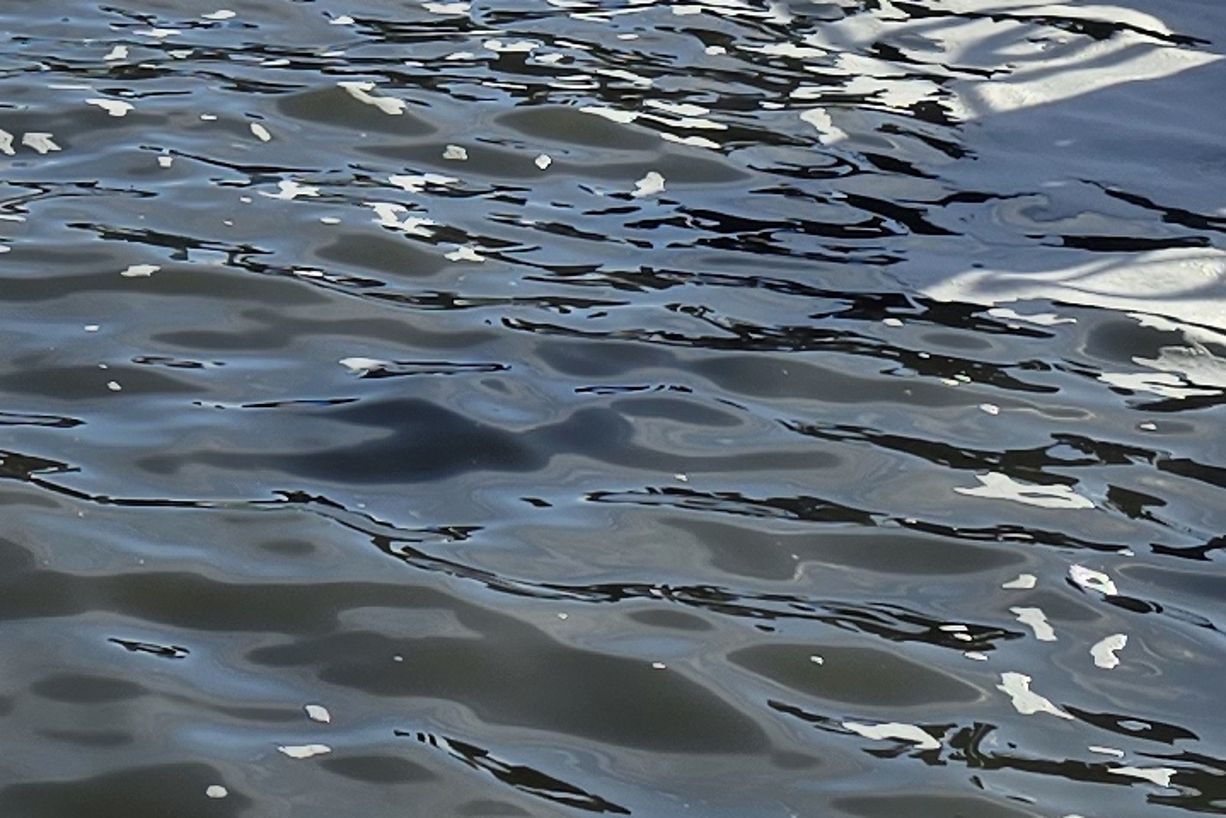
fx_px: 4531
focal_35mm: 133
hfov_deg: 14.1
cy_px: -1005
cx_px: -798
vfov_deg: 9.4
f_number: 1.7
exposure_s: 1/1076
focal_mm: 6.3
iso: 12
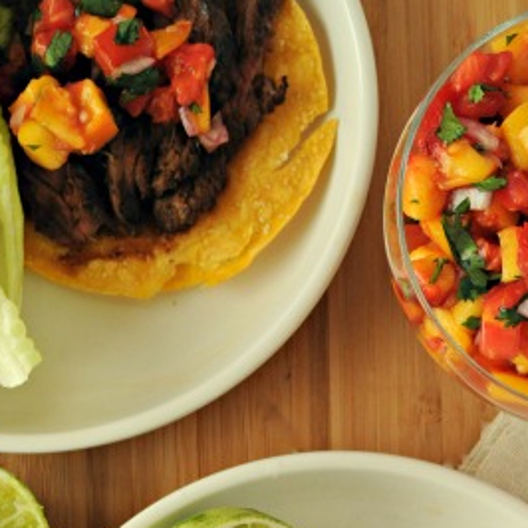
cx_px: 274
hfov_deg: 23.1
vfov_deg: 22.1
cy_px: 546
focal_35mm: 75
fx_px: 1294
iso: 1000
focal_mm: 26
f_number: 6.3
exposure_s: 1/160
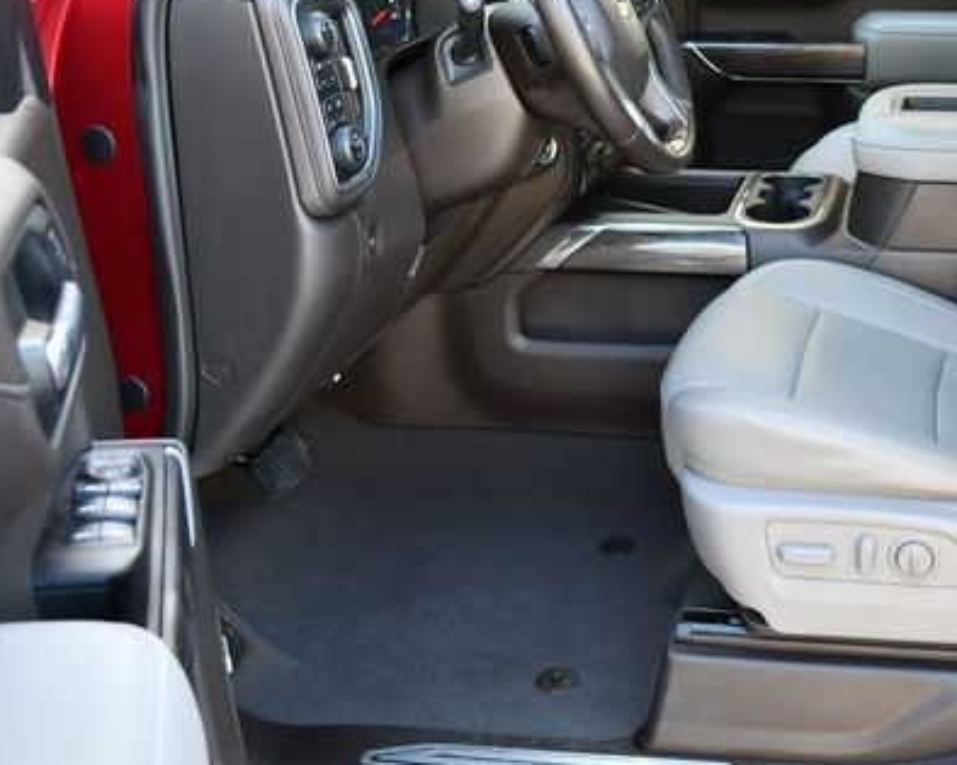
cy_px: 250
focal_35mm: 55
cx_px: 765
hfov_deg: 33.2
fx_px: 1557
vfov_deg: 27.4
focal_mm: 18
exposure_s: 1/250
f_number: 3.5
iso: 640
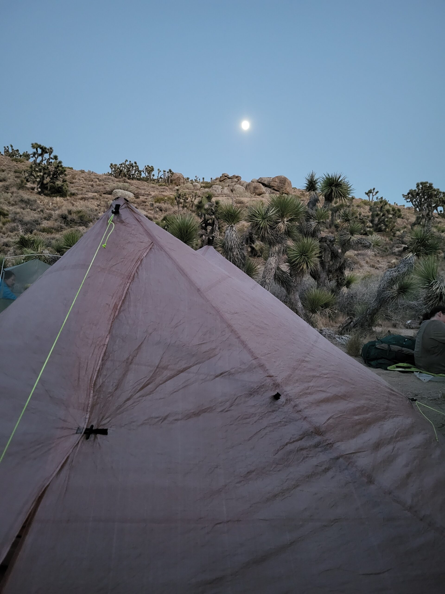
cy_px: 297
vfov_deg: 67.3
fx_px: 446
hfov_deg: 53.1
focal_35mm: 26
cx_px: 222
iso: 1000
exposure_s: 1/25
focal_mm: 5.4
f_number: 1.8
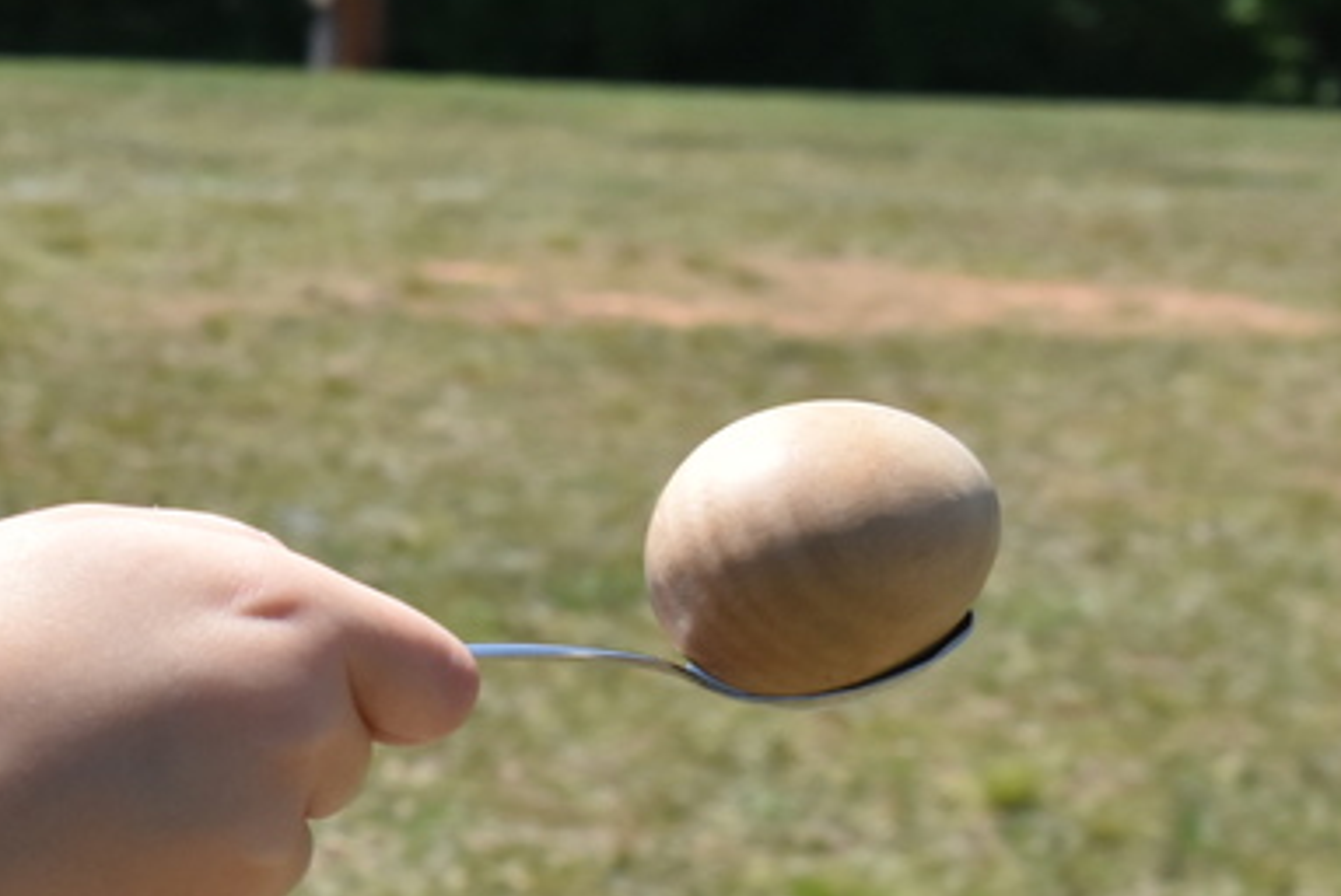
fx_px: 8213
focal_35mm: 220
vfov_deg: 6.2
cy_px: 635
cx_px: -245
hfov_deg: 9.2
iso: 800
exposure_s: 1/800
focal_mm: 55
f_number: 14
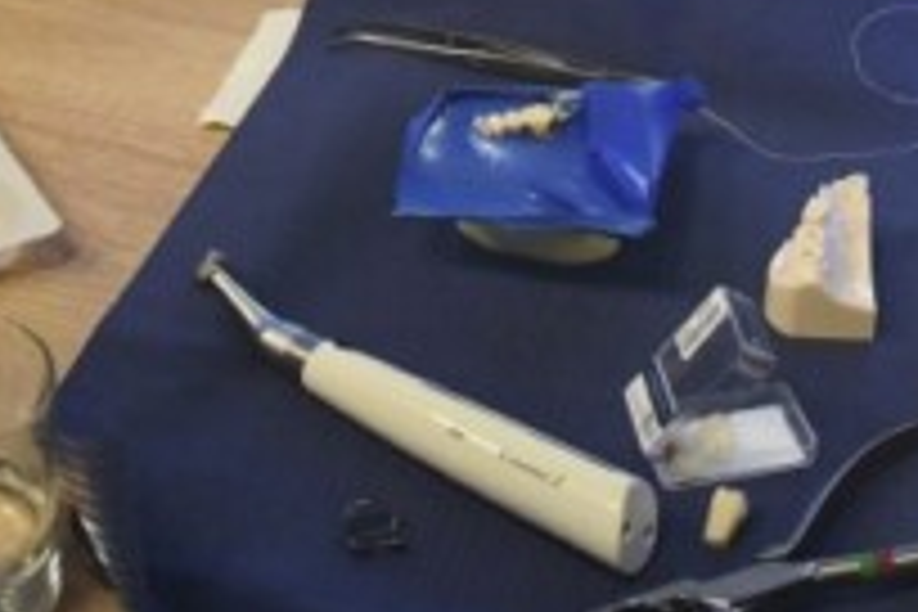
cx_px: 968
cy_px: -230
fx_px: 2499
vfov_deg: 13.4
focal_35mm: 98
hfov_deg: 20.0
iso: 5000
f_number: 8
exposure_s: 1/100
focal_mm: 17
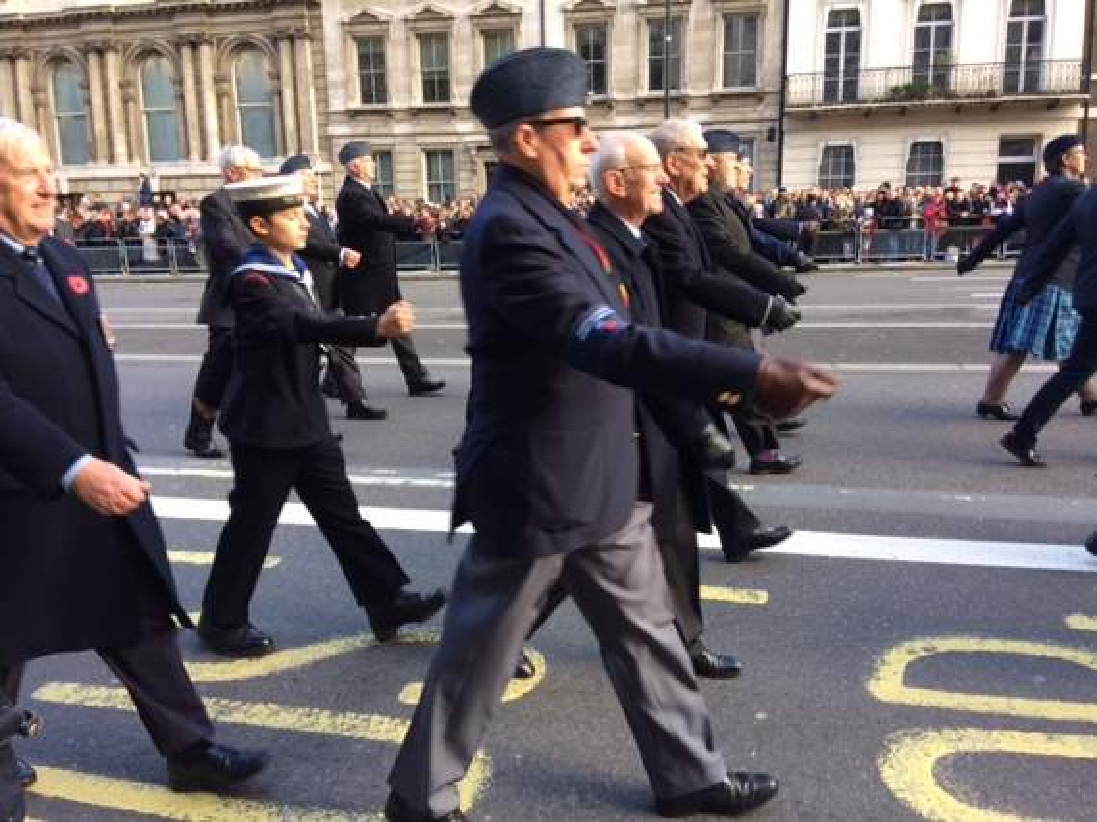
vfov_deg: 48.2
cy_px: 411
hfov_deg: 61.7
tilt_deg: -12.9
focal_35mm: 29
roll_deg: +1.3
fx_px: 919
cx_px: 548
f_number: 2.2
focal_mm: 4.15
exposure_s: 1/100
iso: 32
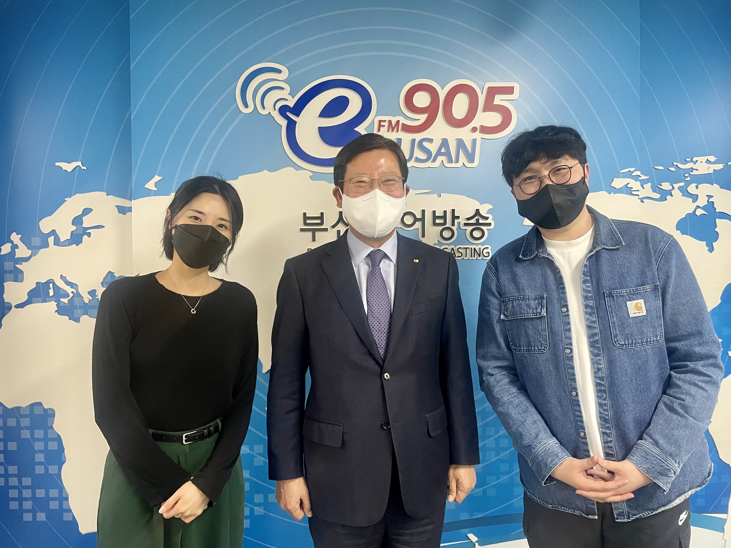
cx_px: 366
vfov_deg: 53.1
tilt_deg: -0.9
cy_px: 274
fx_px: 549
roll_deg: -0.2
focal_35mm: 26
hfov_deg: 67.3
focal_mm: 4.2
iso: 200
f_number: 1.6
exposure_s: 1/60
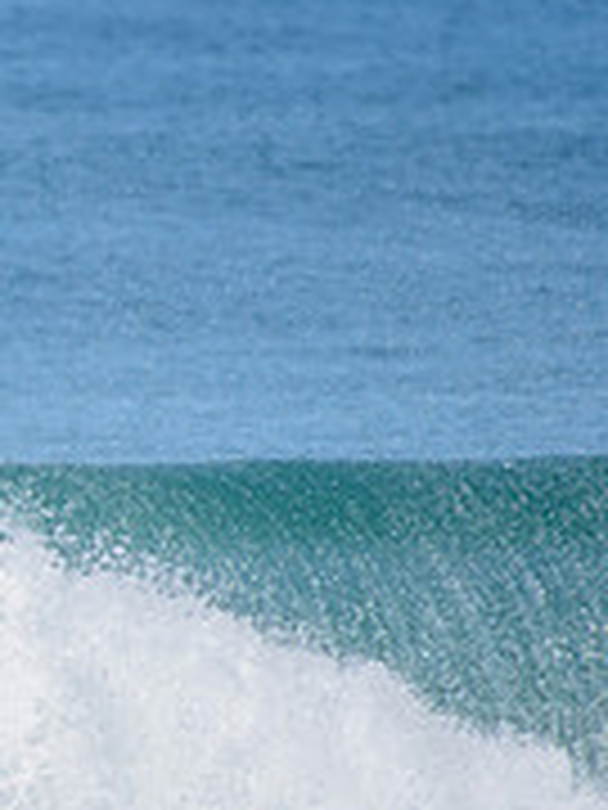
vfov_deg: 1.3
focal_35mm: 1548
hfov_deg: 1.0
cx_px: -567
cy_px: 632
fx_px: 36252
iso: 160
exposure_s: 1/2000
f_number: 5.6
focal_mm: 500
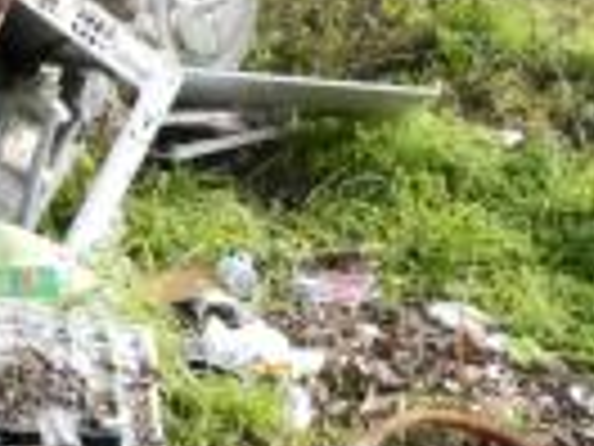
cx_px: -148
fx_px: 1304
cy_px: 282
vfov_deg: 19.3
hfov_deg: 23.2
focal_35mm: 76
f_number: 8
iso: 1600
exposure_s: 1/500
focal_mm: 3.6
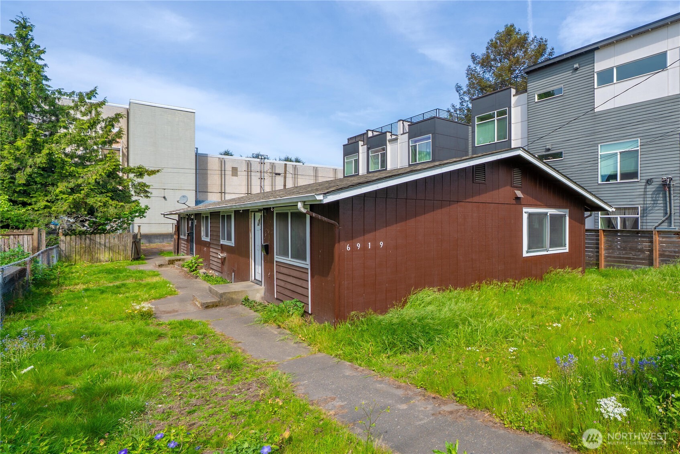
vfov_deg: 81.3
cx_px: 340
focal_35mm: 14
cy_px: 227
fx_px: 265
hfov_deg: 104.2
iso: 80
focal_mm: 14
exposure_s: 1/160
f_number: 8
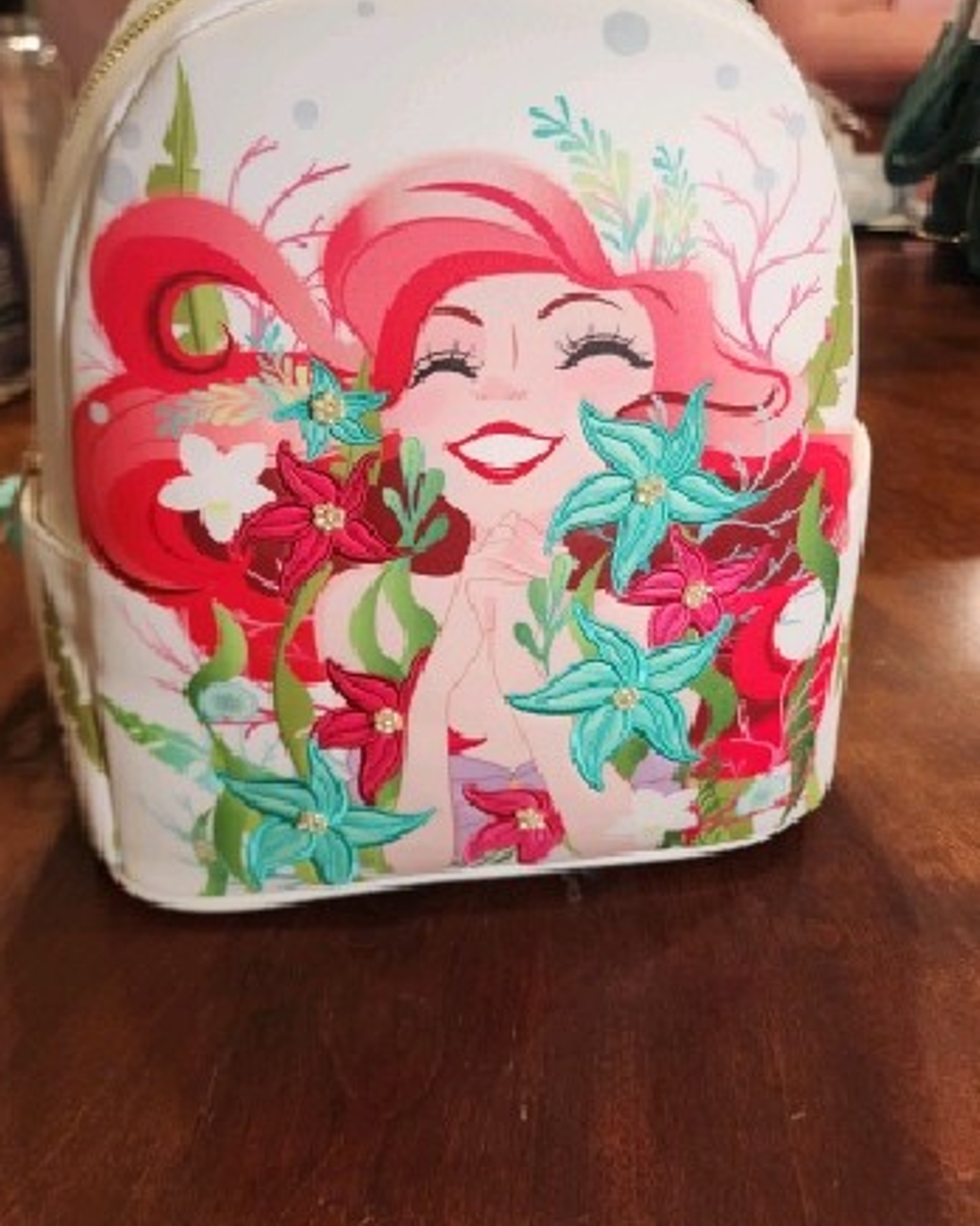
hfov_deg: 47.0
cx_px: 422
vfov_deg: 56.9
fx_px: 1124
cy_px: 524
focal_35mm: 31
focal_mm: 6.4
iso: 400
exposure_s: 1/120
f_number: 1.8
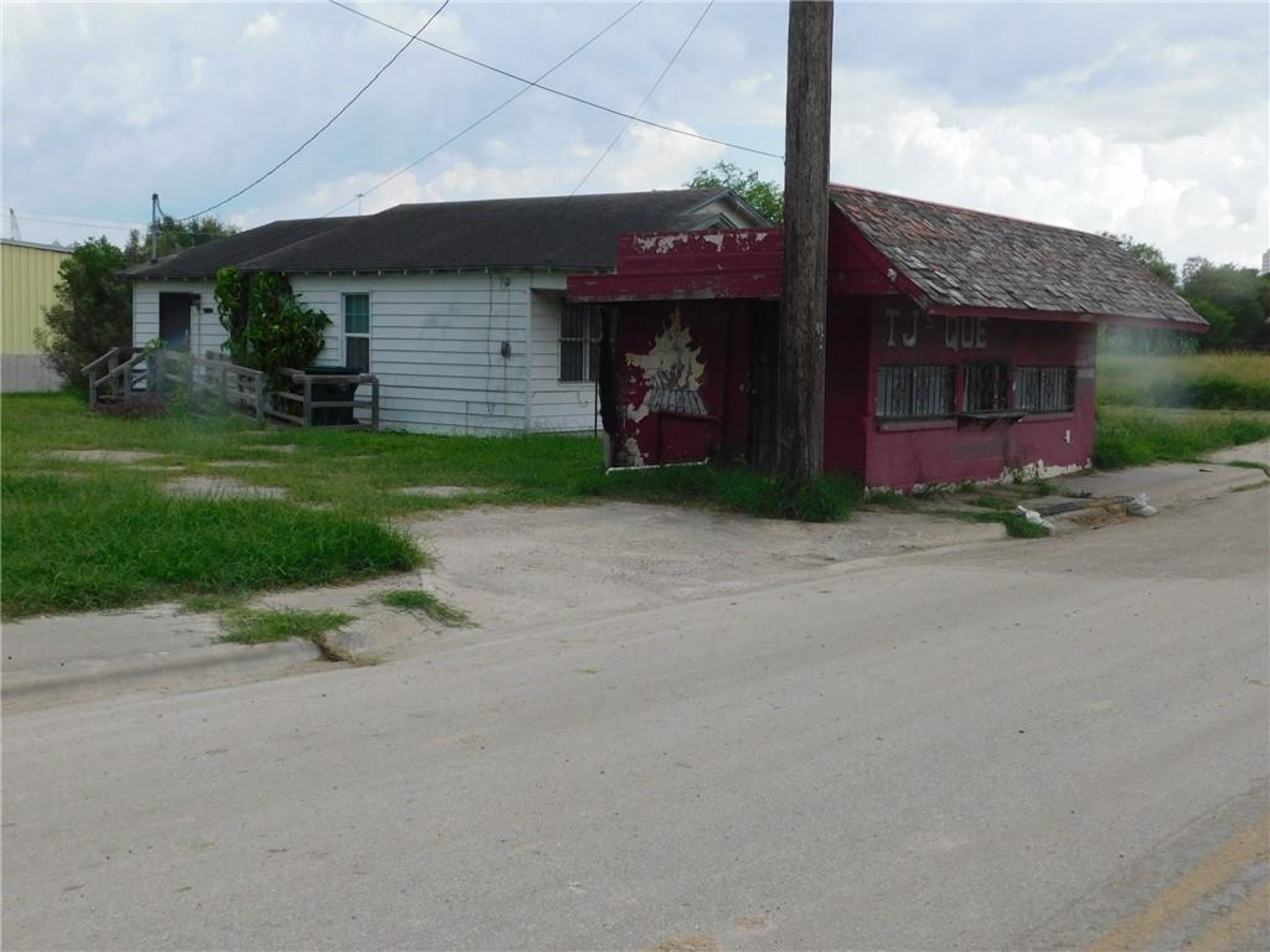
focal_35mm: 40
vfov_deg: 36.0
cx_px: 635
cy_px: 476
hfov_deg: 46.8
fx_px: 1468
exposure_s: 1/1250
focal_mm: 7.1
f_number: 3.6
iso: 125
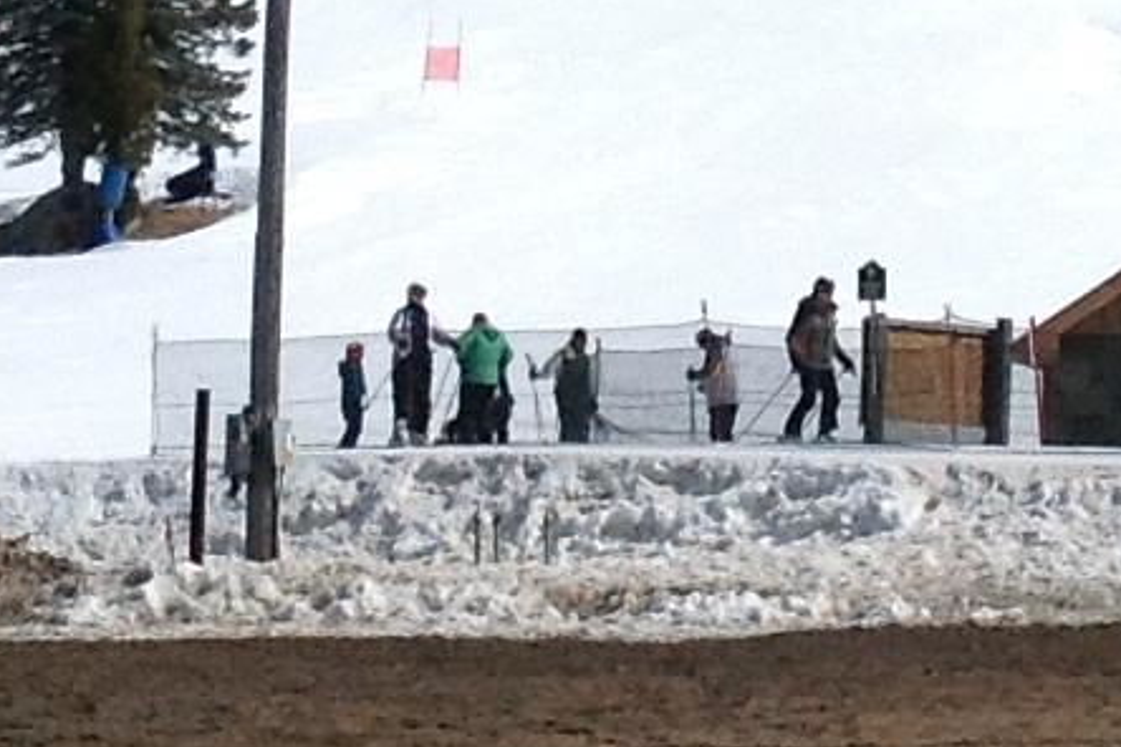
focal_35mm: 212
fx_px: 6601
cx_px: 699
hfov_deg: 9.7
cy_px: -293
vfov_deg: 6.4
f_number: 2.4
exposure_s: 1/5051
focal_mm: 4.28
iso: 64
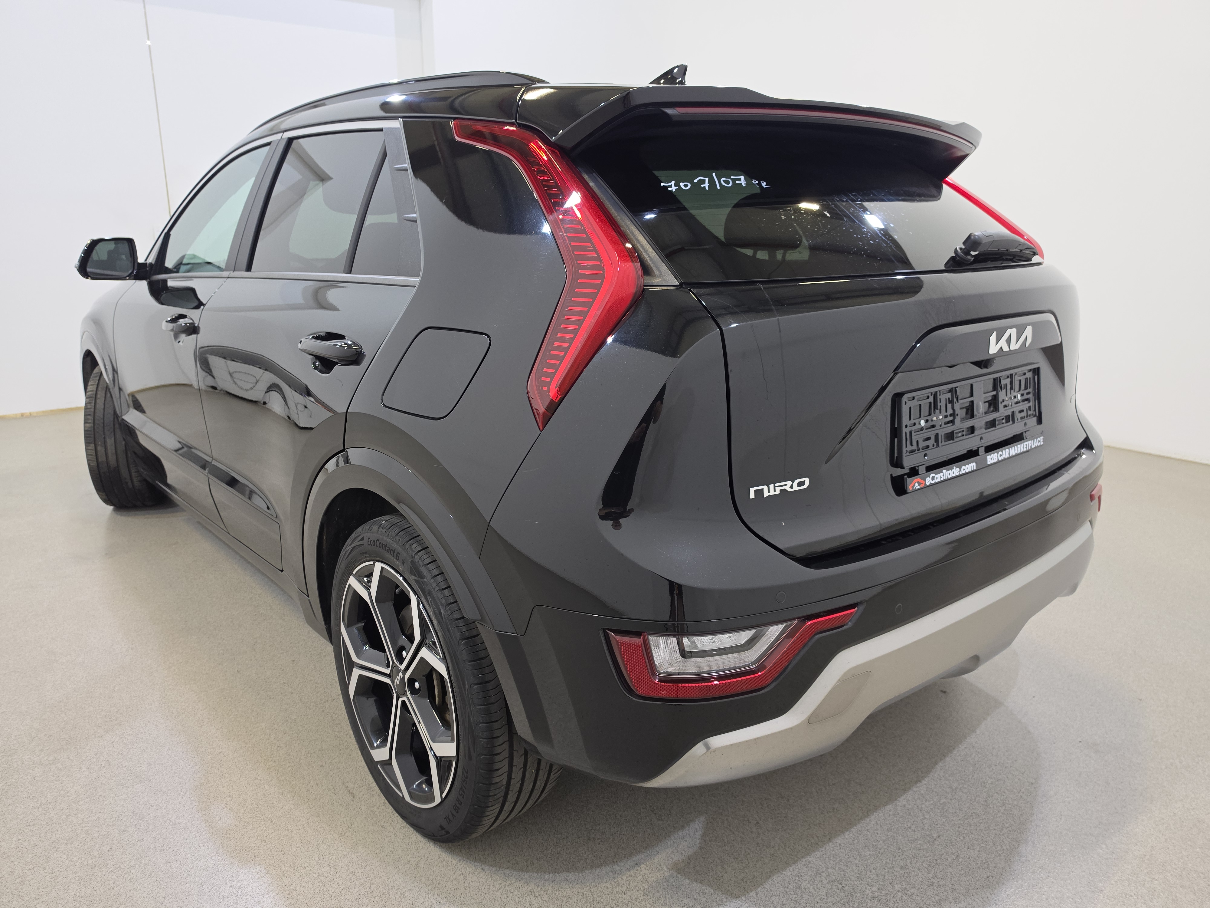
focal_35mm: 23
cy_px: 454
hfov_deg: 73.9
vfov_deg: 58.9
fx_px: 804
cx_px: 605
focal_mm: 6.5
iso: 160
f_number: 1.4
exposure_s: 1/100
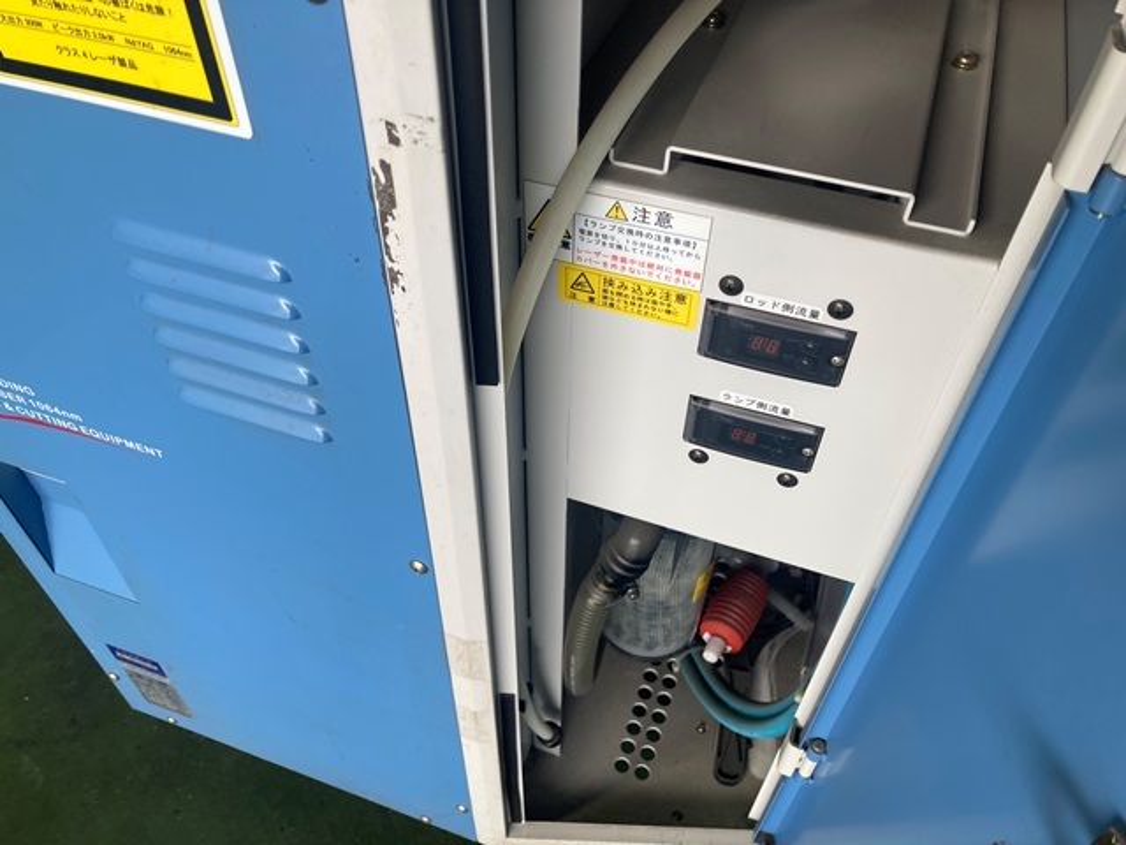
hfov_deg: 63.4
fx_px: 911
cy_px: 422
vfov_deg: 49.7
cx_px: 563
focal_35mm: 28
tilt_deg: -48.1
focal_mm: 3.99
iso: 40
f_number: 1.8
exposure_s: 1/121
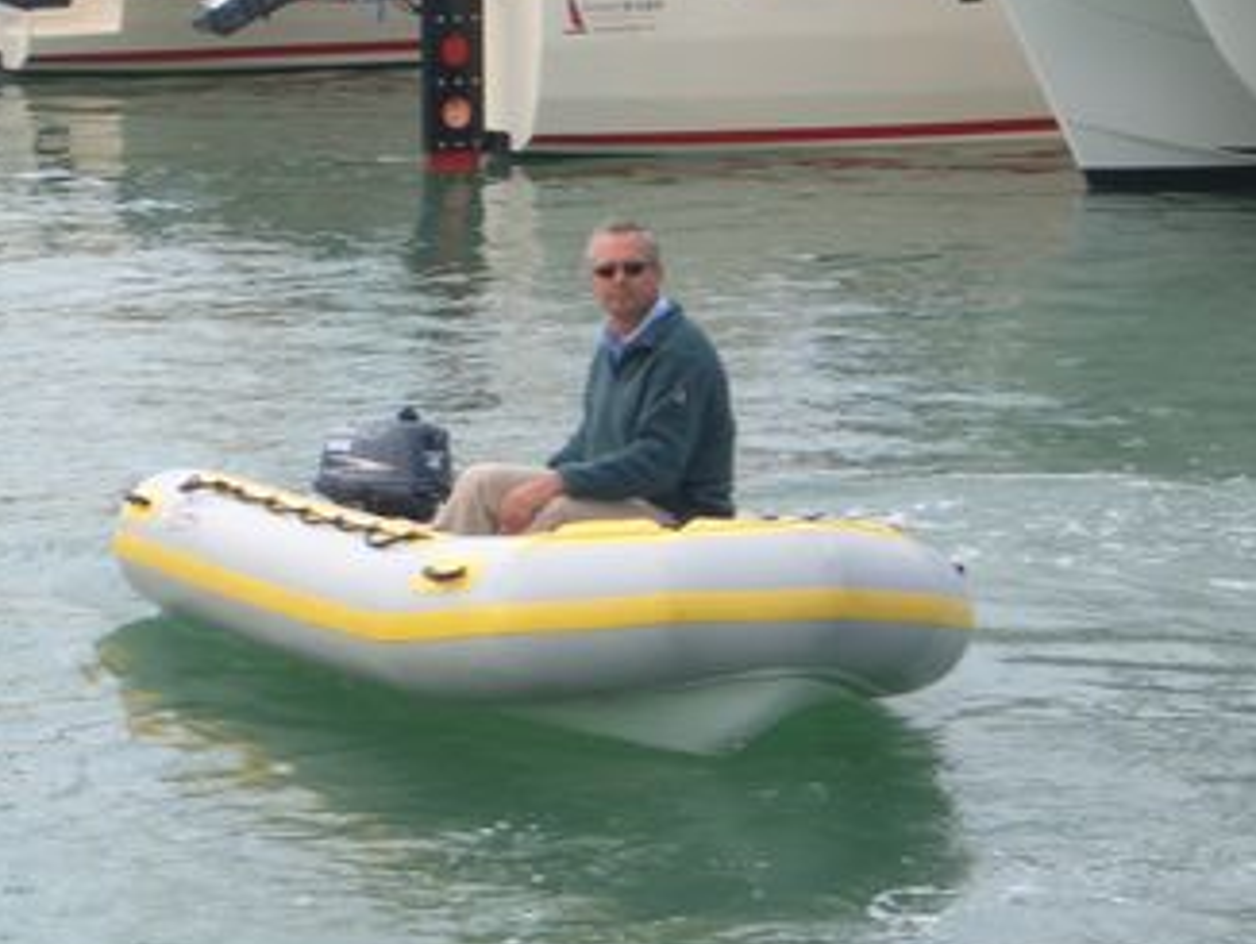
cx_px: 447
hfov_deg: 12.3
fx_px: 5846
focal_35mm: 161
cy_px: 487
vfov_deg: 9.2
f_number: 7.7
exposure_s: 1/100
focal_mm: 17.4
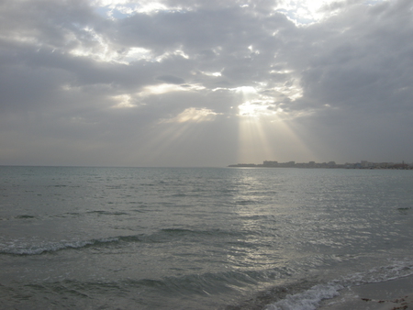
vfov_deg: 40.7
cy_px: 155
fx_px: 418
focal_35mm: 35
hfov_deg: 52.6
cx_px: 206
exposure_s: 1/248
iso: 64
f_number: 4.8
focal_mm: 7.5
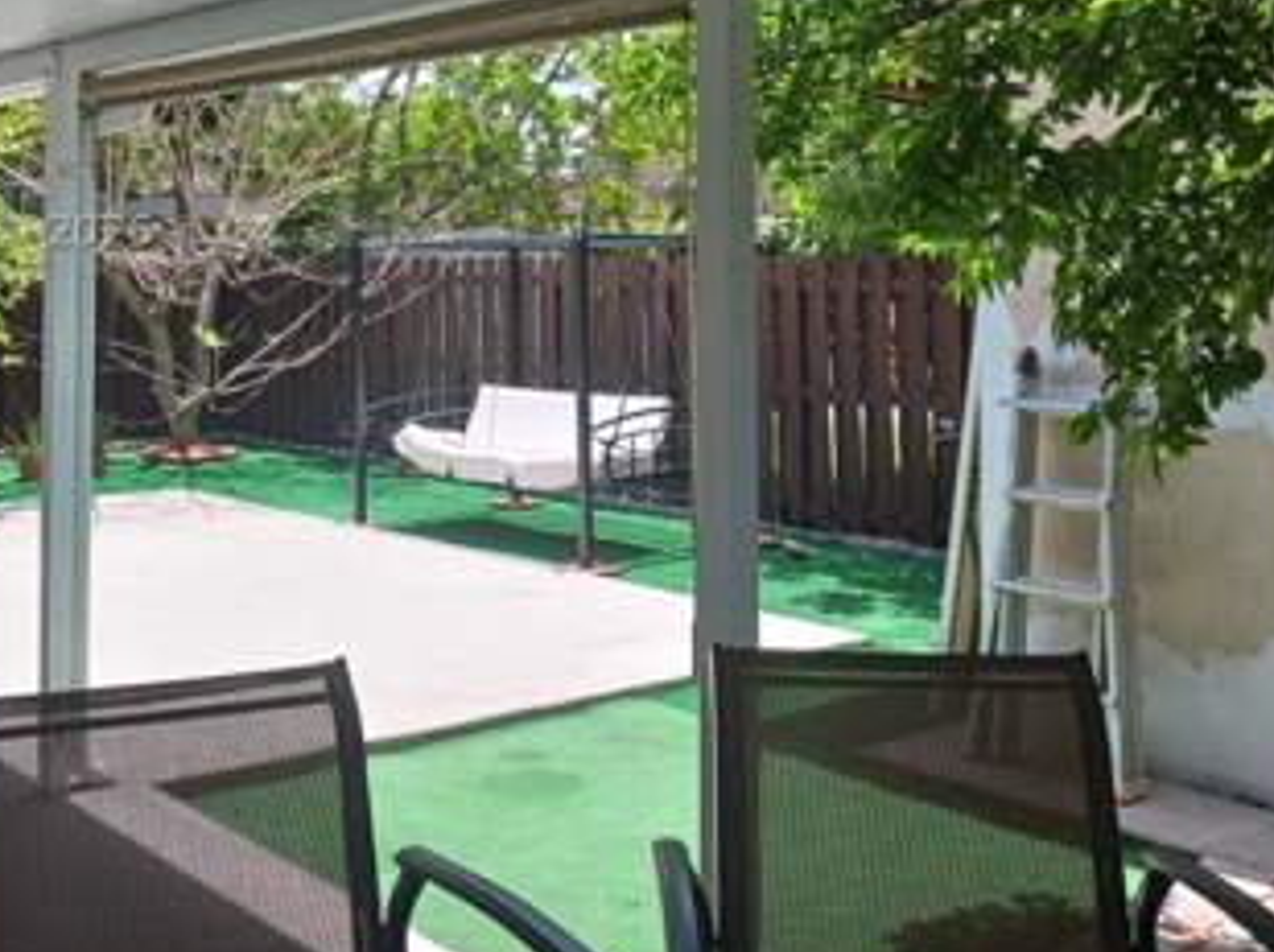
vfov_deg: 33.6
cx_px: 532
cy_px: 231
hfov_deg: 44.7
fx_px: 1544
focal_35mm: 42
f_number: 1.8
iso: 20
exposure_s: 1/193
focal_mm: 4
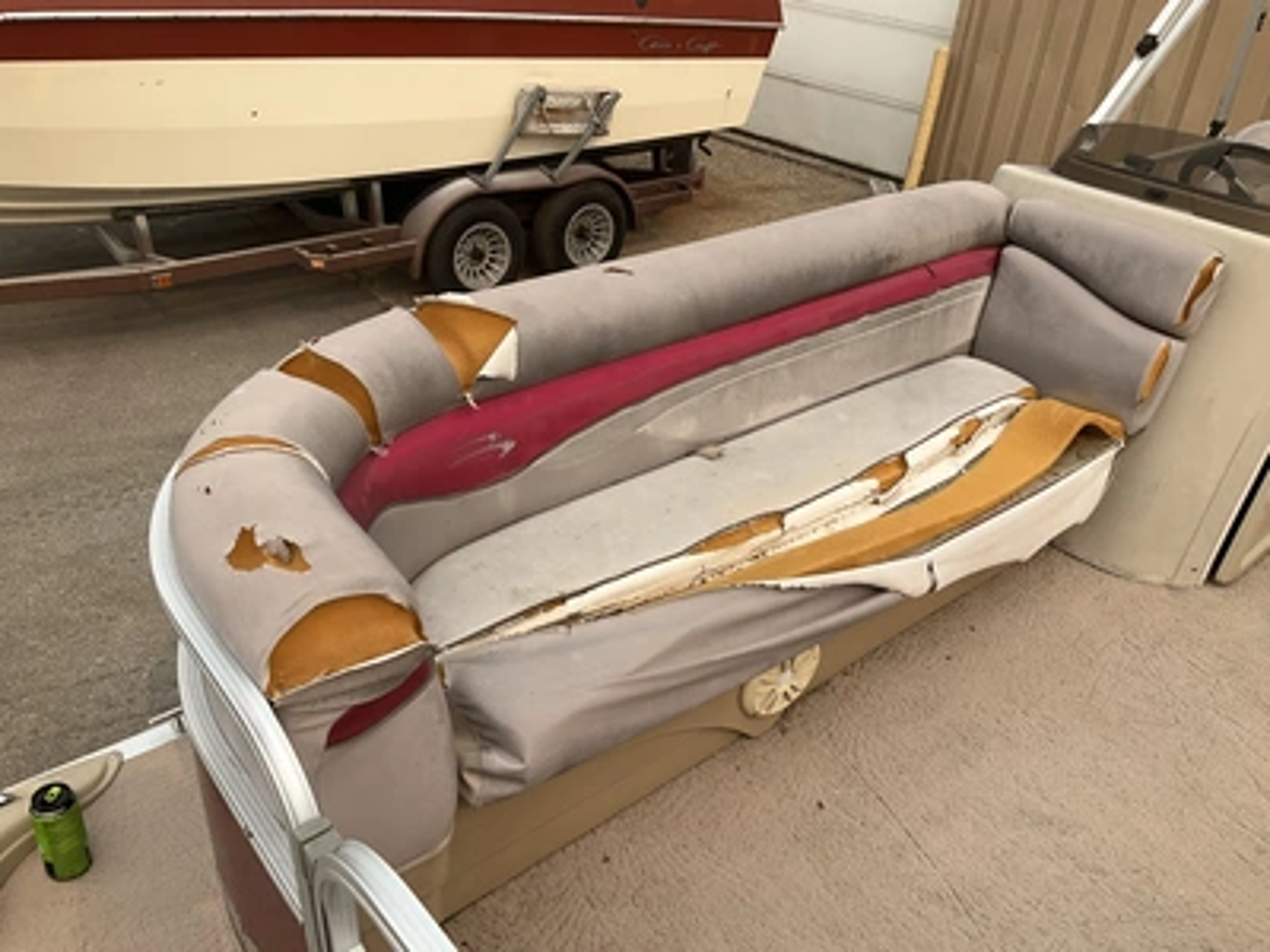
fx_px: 1064
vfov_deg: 48.2
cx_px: 635
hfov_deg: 61.7
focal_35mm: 29
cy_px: 476
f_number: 1.8
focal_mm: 3
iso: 25
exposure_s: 1/1577
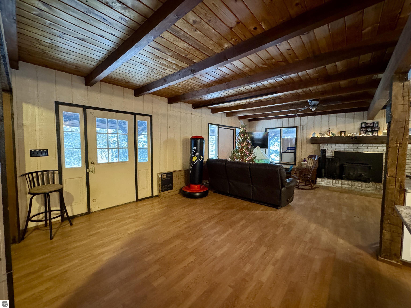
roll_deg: +0.0
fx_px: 166
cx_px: 206
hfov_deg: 102.1
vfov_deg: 85.7
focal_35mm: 14
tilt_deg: -3.7
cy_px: 154
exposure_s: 1/40
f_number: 2.2
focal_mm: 2.22
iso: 1250
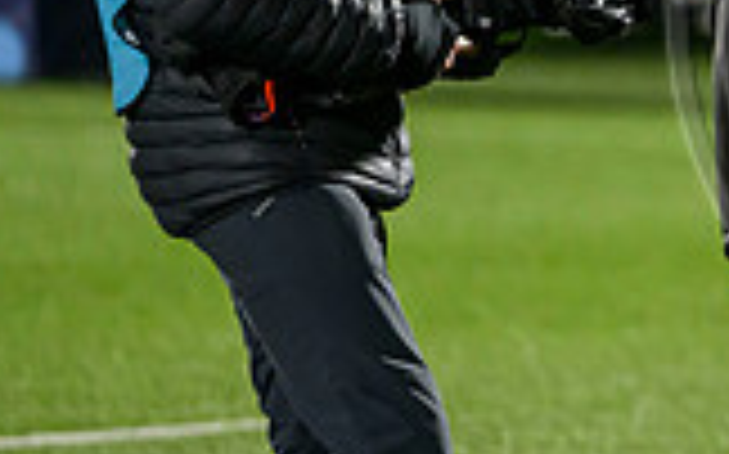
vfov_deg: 1.7
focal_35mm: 770
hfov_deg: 2.7
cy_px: -90
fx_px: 15287
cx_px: 1396
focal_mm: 175
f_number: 2.8
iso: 2500
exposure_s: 1/1250
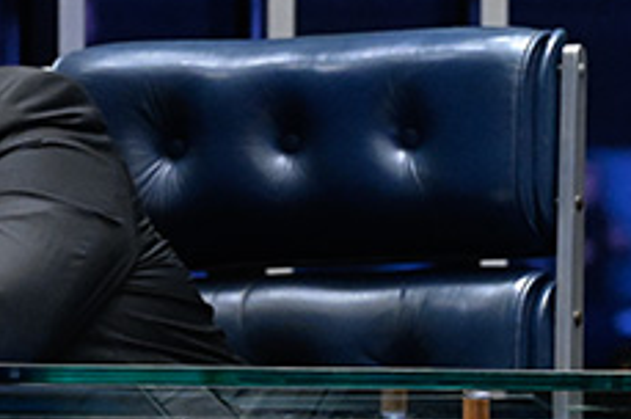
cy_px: 369
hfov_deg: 3.1
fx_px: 11482
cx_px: -493
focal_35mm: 656
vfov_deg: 2.1
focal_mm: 175
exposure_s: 1/200
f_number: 4
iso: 5000
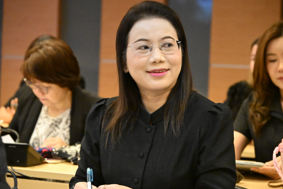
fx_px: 1061
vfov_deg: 10.2
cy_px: 94
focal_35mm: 135
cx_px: 142
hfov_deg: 15.2
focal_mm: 135
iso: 25600
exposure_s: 1/500
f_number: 6.3
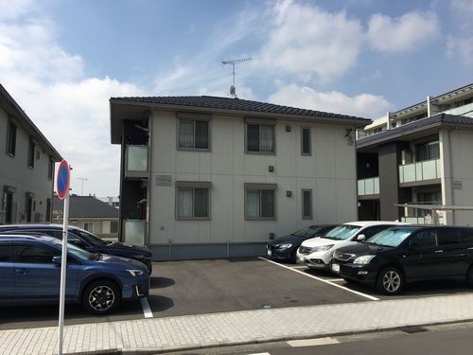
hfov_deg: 61.7
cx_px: 236
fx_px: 396
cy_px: 178
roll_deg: -0.2
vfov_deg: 48.2
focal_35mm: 29
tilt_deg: +7.0
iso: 25
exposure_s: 1/1748
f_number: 2.2
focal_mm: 4.15
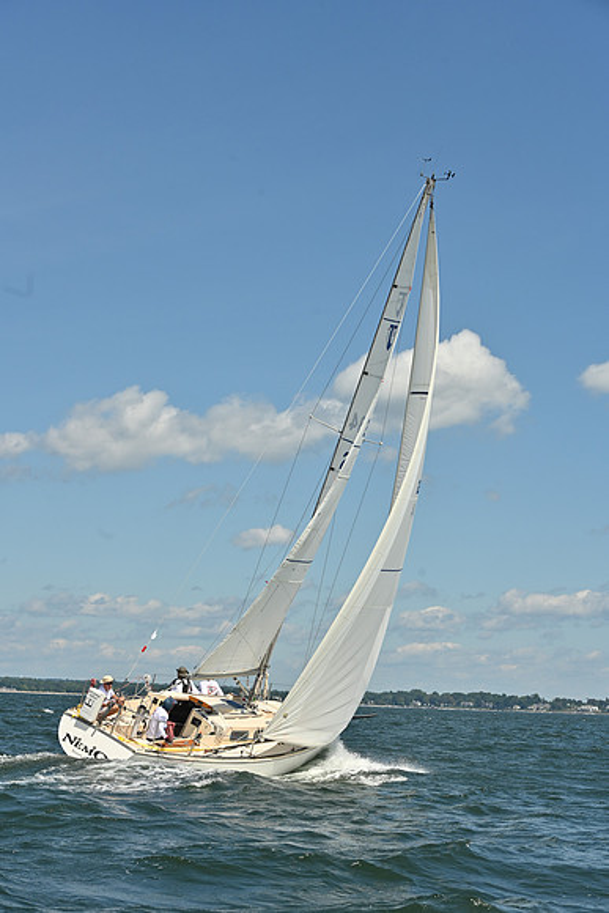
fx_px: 1775
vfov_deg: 28.8
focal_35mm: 70
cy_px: 456
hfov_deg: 19.5
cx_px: 304
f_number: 9
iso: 250
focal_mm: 70
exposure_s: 1/1250
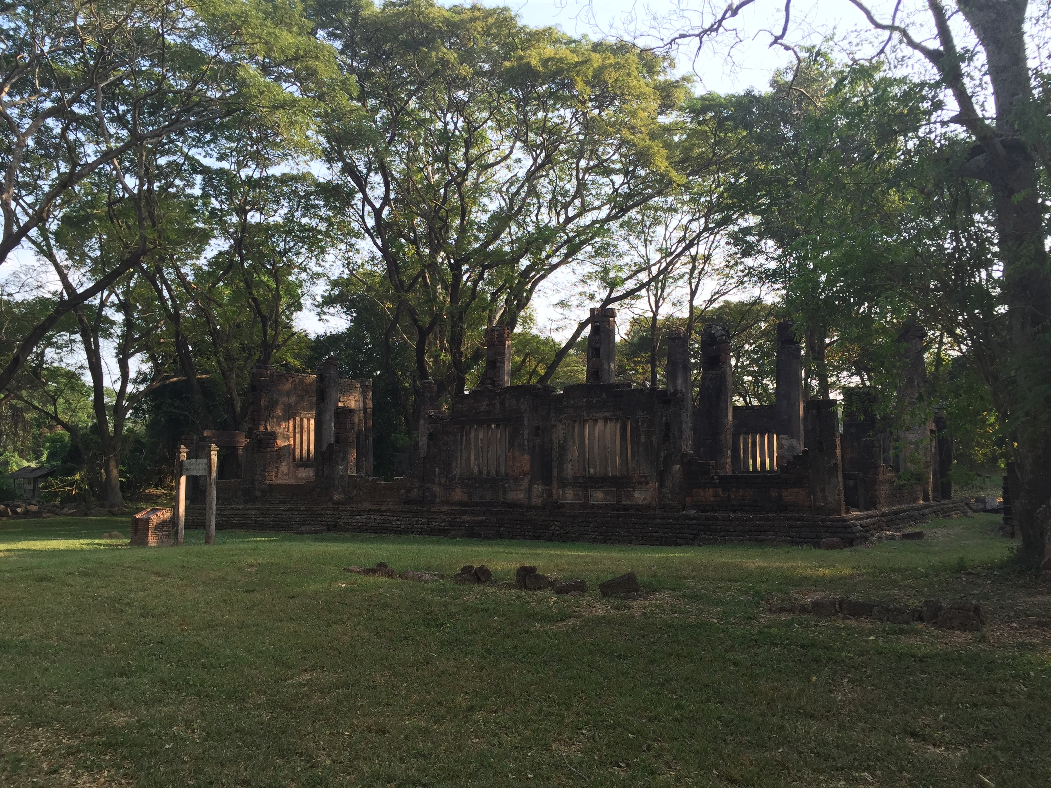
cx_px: 526
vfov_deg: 48.2
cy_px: 394
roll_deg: -0.2
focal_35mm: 29
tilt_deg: +4.9
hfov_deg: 61.7
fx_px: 880
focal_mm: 4.15
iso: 32
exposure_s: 1/366
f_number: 2.2
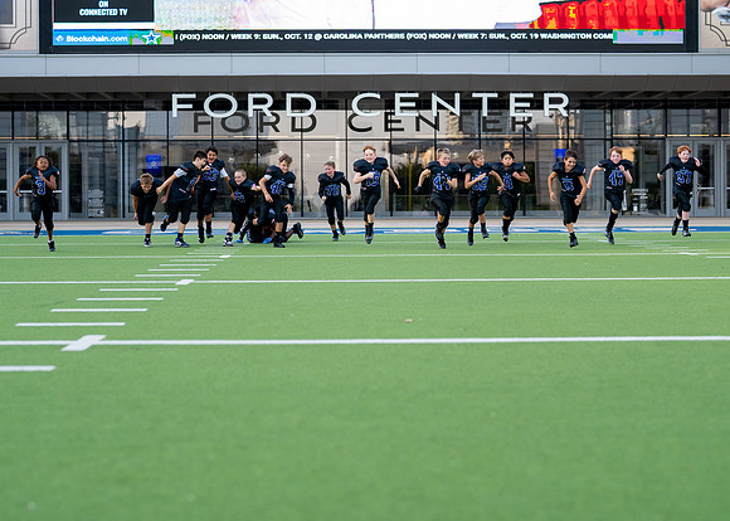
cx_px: 354
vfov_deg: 23.1
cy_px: 220
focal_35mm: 62
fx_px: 1275
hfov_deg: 31.9
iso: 400
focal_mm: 50
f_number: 2
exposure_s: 1/2000
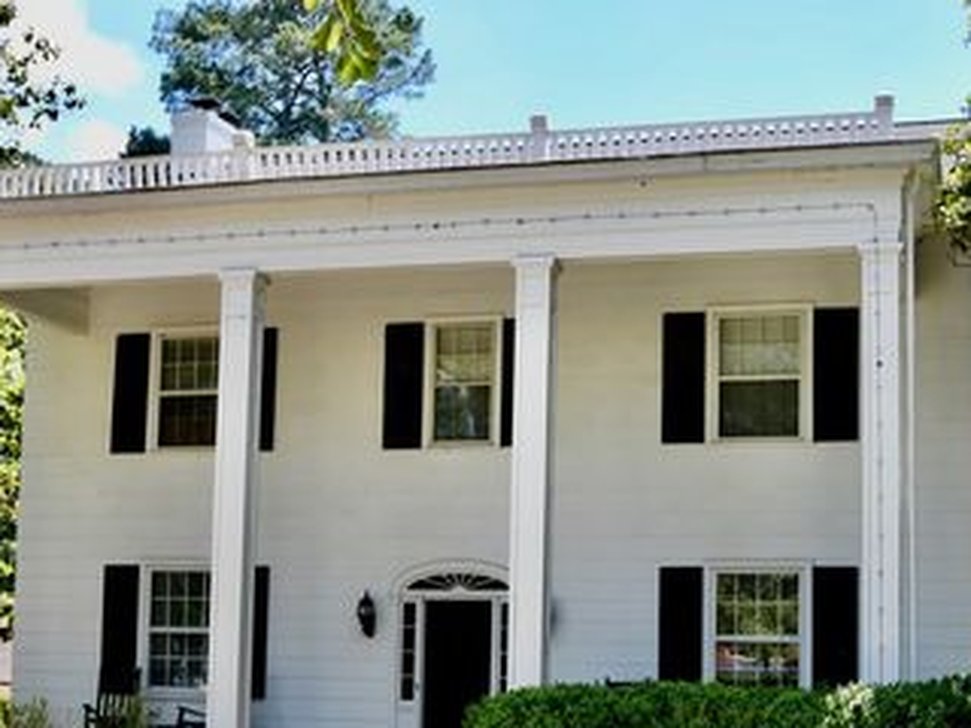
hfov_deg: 35.5
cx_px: 492
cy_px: 457
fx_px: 1515
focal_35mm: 54
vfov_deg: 26.9
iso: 200
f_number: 6.3
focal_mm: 24
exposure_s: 1/250
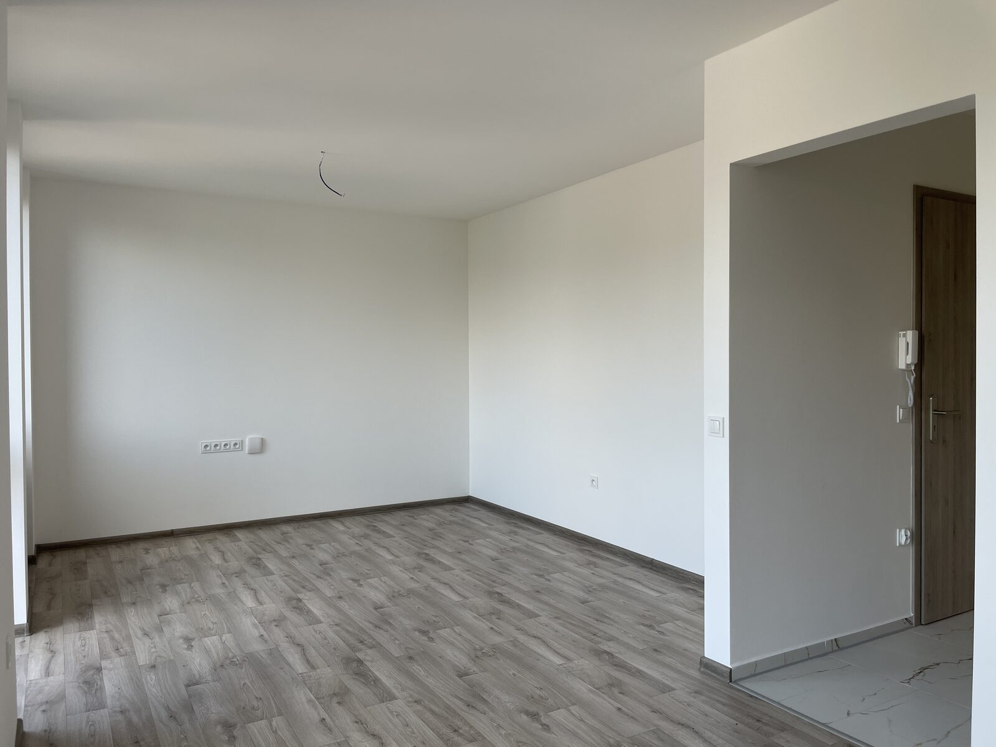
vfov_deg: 53.1
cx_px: 498
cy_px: 374
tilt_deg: -1.2
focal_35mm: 26
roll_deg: +0.8
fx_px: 748
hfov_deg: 67.3
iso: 32
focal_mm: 4.2
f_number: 1.6
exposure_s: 1/121
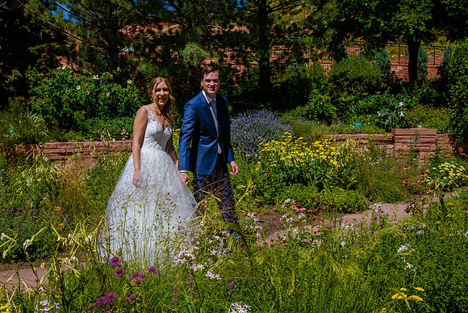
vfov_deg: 29.3
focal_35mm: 46
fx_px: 598
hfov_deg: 42.7
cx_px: 206
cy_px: 144
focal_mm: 40
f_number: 10
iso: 200
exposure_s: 1/320
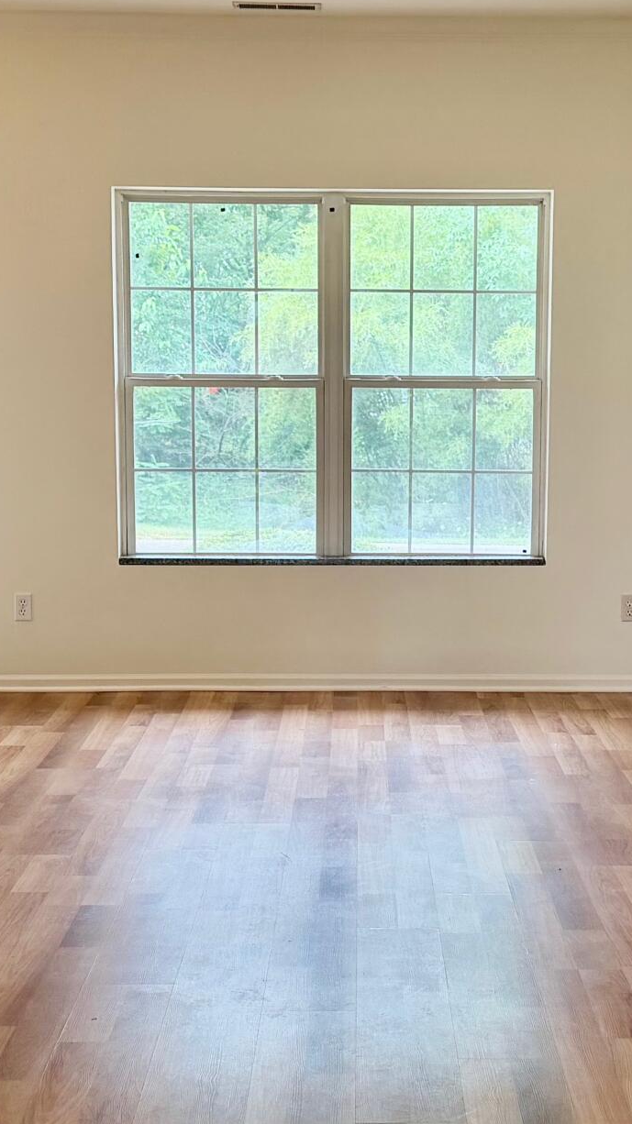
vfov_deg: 32.8
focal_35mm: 64
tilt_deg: -7.3
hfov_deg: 18.8
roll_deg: -0.1
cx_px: 382
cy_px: 601
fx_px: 1908
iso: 125
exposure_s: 1/129
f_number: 1.78
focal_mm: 6.76
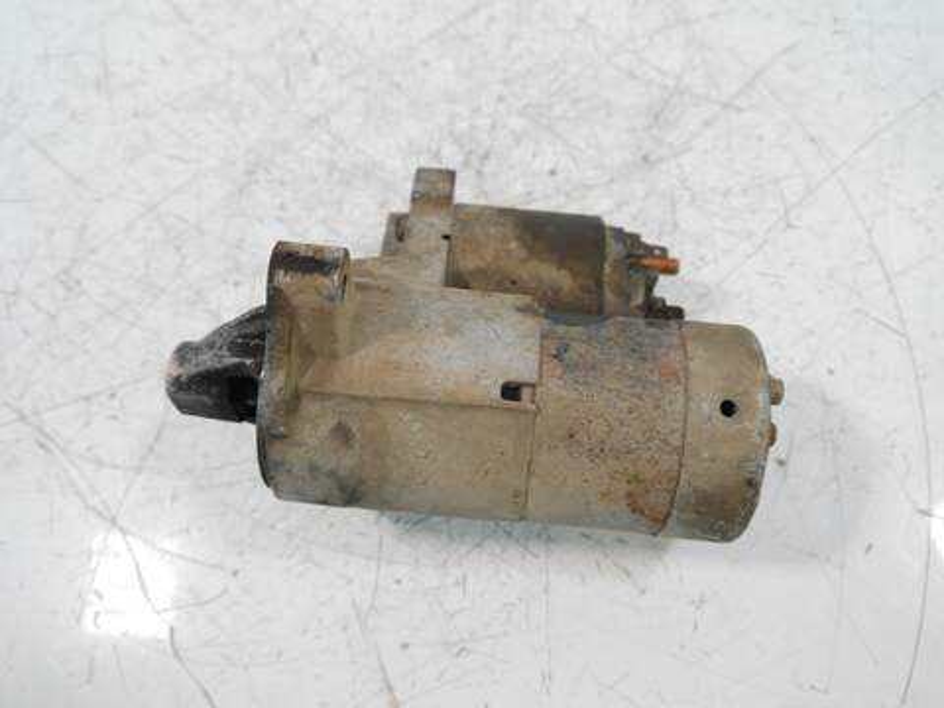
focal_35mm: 32
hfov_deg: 56.8
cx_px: 472
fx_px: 873
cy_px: 354
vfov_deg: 44.2
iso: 1000
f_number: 3.9
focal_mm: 16
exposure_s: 1/125
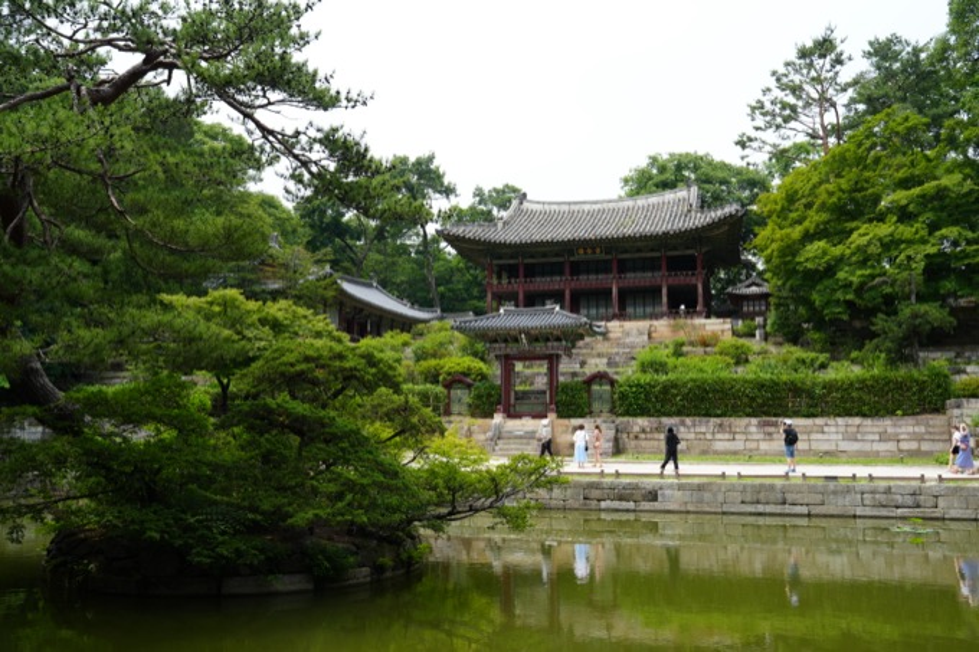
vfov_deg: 40.0
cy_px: 326
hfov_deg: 57.2
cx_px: 490
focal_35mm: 33
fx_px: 897
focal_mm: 33
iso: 800
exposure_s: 1/1000
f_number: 8
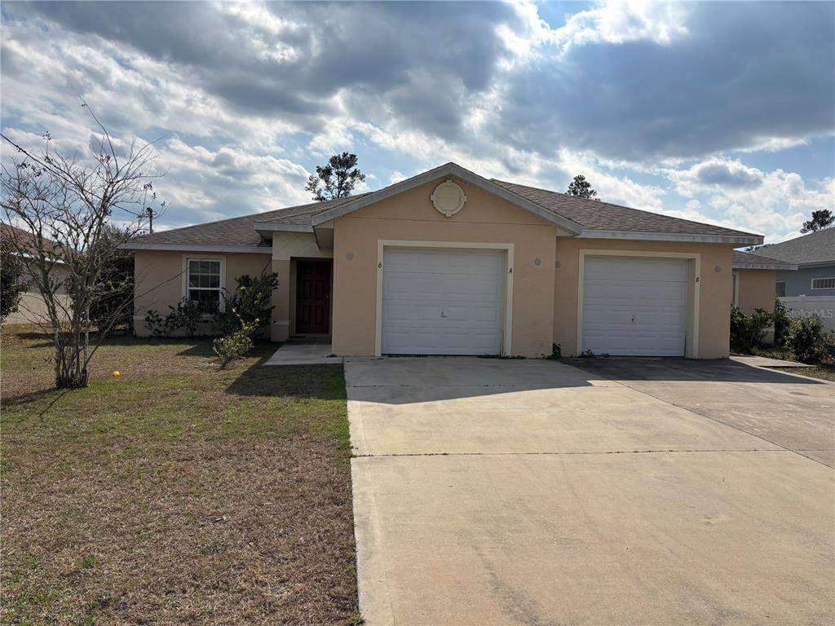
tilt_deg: -1.0
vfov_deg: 53.1
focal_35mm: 26
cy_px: 313
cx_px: 418
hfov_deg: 67.3
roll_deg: -1.6
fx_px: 627
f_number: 1.6
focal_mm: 5.96
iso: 50
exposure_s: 1/8333
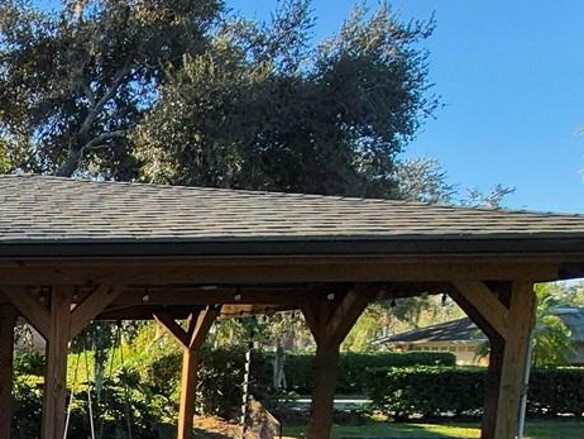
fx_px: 760
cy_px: 487
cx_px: -210
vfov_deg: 29.0
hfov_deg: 30.8
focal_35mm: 45
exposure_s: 1/850
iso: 50
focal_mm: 1.74
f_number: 2.2
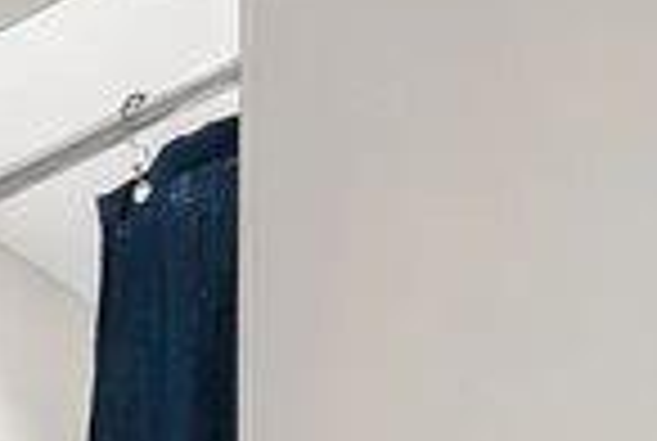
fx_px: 1664
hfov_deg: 17.7
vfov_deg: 11.6
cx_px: -549
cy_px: 1152
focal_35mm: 91
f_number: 8
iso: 400
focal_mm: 13
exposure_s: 1.3
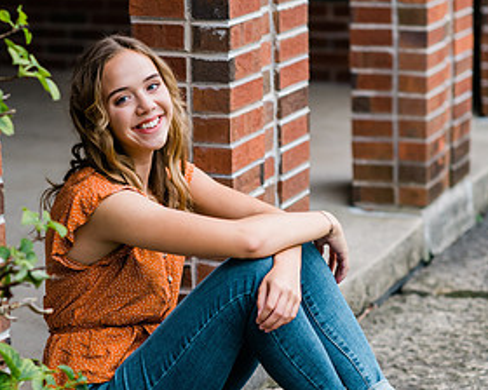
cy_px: 240
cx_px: 232
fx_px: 1849
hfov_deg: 15.0
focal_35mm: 128
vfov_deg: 12.0
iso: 320
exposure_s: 1/500
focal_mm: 85
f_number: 2.8
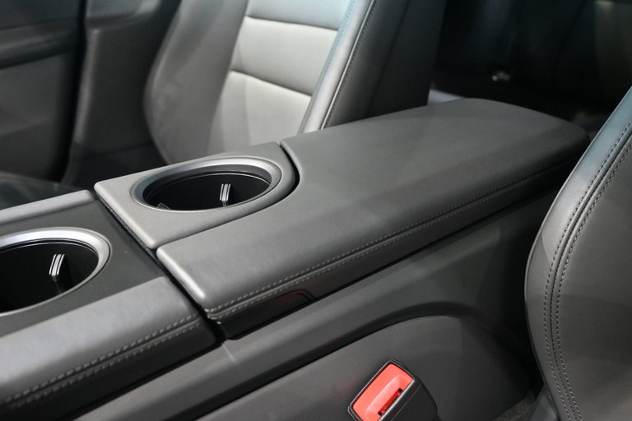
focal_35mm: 34
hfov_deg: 56.1
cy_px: 210
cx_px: 316
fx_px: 592
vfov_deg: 39.1
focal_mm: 22.5
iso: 3200
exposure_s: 1/80
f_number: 4
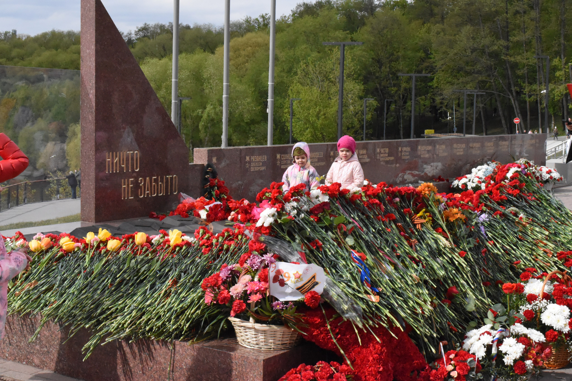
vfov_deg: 22.6
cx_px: 286
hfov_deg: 33.4
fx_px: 953
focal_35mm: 60
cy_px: 190
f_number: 22
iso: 6400
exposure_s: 1/2000
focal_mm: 40
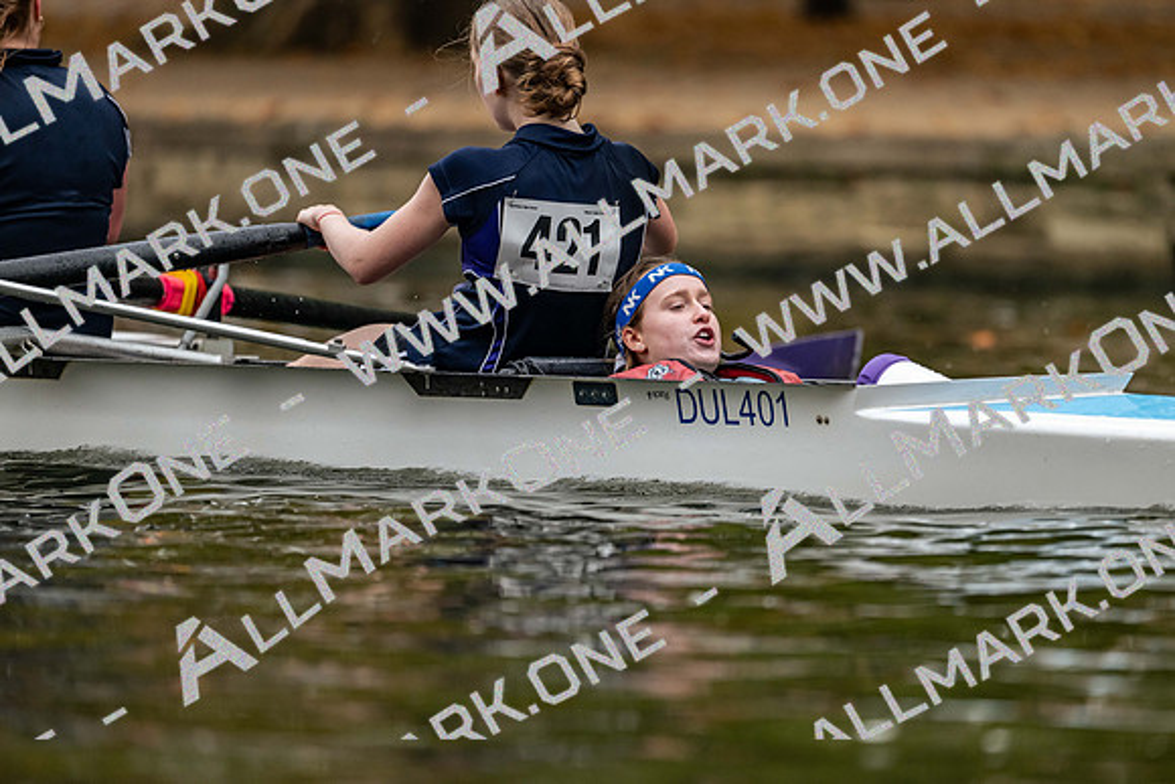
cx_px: 588
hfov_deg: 5.2
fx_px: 13058
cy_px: 392
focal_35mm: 400
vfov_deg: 3.4
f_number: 4.5
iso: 1800
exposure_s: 1/2500
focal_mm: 400
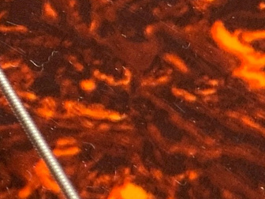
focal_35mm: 221
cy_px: -58
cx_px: -505
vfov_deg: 6.7
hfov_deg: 7.9
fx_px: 1692
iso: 64
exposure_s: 1/104
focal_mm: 3
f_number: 1.8
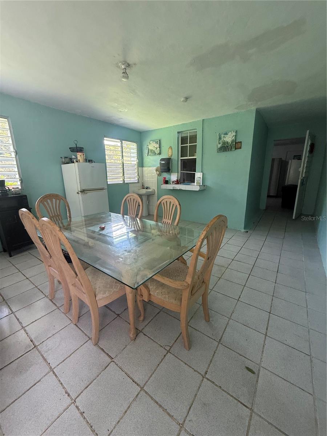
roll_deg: +1.2
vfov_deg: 102.1
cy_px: 218
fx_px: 176
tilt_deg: -11.5
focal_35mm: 14
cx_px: 164
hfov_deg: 85.7
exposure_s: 1/99
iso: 250
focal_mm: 2.22
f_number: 2.2
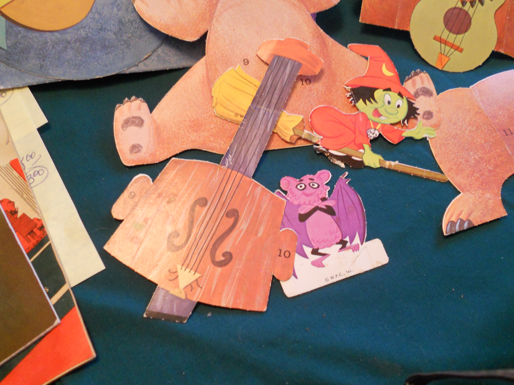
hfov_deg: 56.8
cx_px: 257
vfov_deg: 44.2
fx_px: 475
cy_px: 192
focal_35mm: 32
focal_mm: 5.8
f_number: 3.5
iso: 400
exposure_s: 1/30
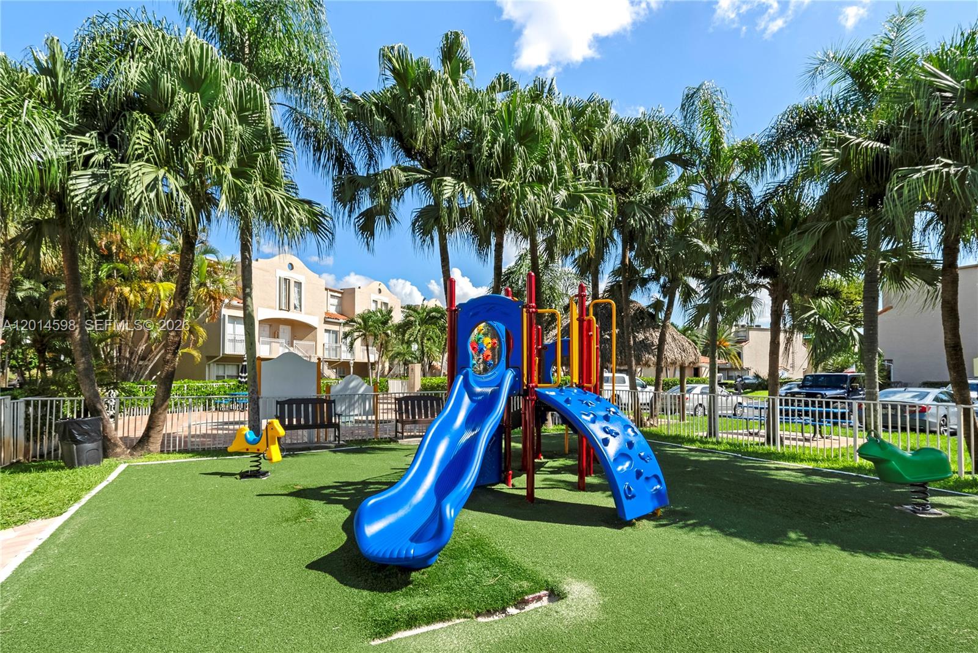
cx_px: 489
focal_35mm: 16
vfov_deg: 73.8
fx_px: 435
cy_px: 326
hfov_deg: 96.7
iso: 100
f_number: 11
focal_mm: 16
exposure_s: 1/200
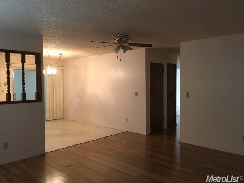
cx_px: 122
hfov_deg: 61.7
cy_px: 92
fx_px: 204
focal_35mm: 29
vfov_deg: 48.2
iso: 160
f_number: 2.2
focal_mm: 4.15
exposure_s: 1/30
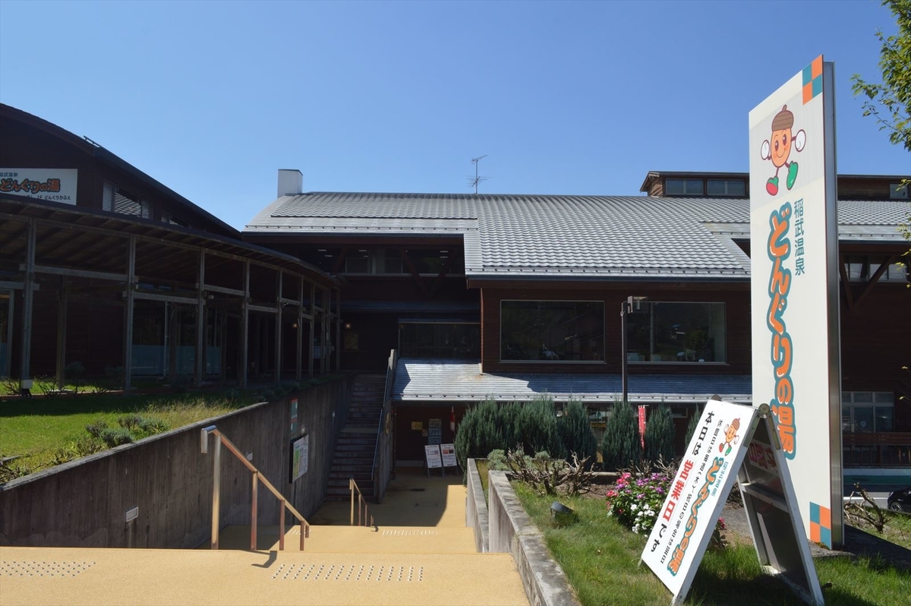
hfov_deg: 67.4
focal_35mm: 27
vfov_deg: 47.9
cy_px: 303
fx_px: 683
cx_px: 456
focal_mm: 18
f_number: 11
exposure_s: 1/500
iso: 400
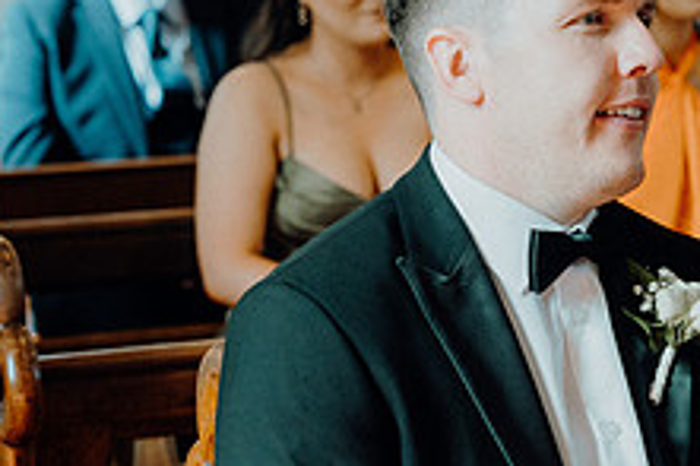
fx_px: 3575
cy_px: 347
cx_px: 833
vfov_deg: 7.4
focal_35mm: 184
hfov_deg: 11.0
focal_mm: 70
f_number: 3.5
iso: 2000
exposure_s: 1/200
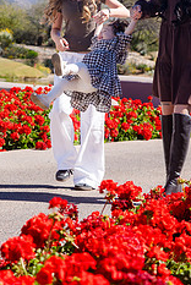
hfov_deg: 10.2
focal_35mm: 135
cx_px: 61
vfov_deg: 15.1
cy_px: 94
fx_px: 1071
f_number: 5.6
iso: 100
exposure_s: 1/400
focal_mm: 70
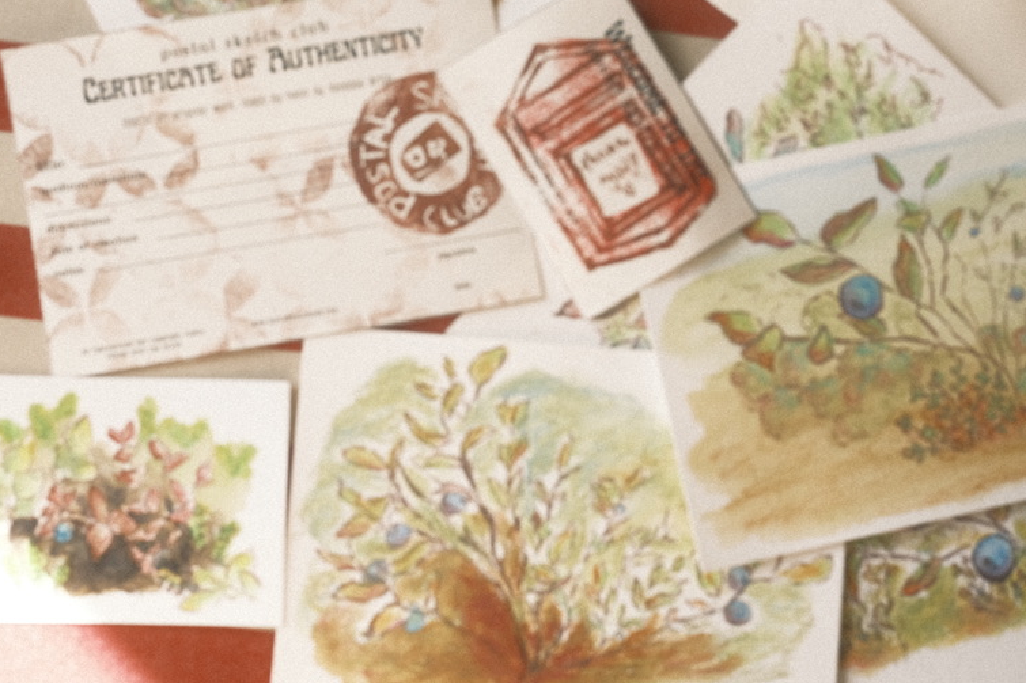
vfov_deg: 22.8
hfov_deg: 33.9
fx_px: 1681
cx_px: 546
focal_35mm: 59
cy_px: 197
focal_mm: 27
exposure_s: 1/60
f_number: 8
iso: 250
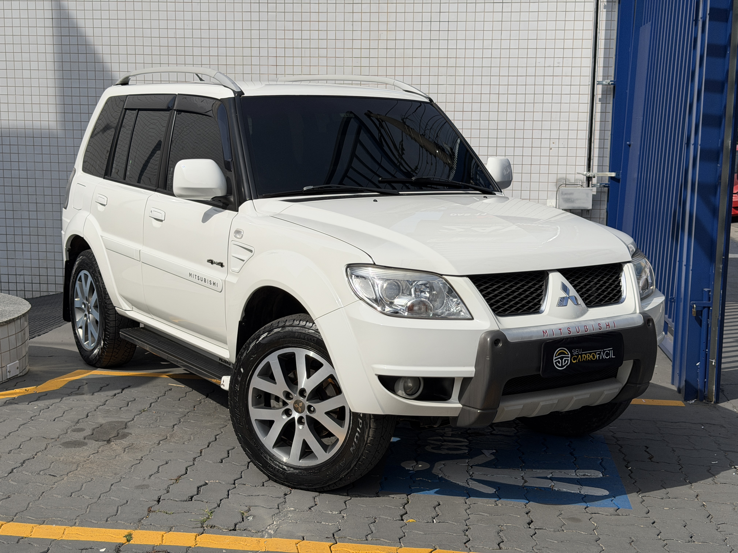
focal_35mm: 48
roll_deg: +0.5
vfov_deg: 30.3
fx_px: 1023
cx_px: 369
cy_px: 276
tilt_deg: -9.2
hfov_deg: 39.7
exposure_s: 1/7143
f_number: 1.78
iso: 64
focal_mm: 6.76
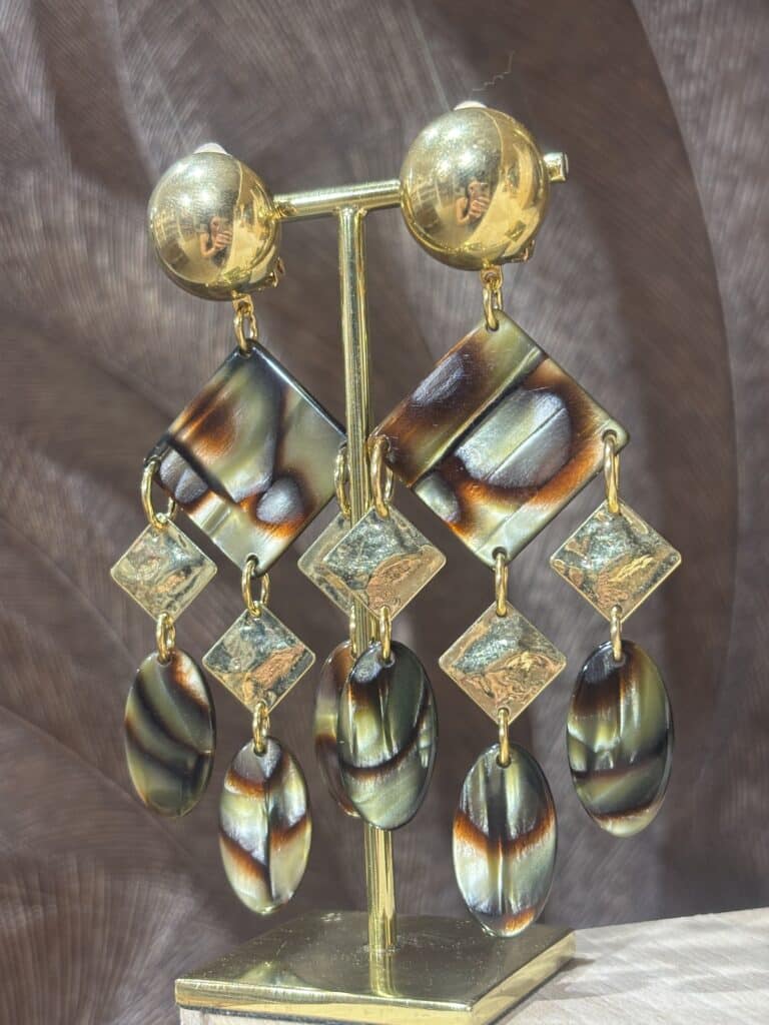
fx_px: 1540
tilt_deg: +0.4
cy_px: 512
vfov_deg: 36.8
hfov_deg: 28.0
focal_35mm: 52
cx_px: 384
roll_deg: +1.7
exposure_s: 1/50
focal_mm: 5.96
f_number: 1.6
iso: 64
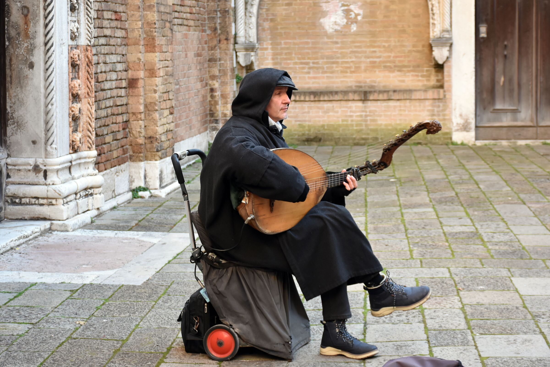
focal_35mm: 78
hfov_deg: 26.0
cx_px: 275
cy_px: 184
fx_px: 1192
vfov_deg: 17.5
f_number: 6.3
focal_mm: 52
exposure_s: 1/160
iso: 800
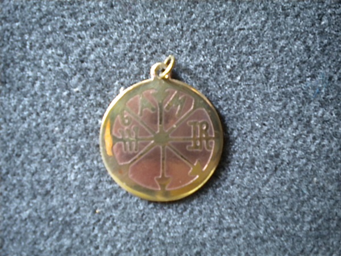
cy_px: 128
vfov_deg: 35.1
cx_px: 170
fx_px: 404
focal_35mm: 41
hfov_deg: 45.8
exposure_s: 1/13.2
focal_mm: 7.4
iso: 400
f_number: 3.5
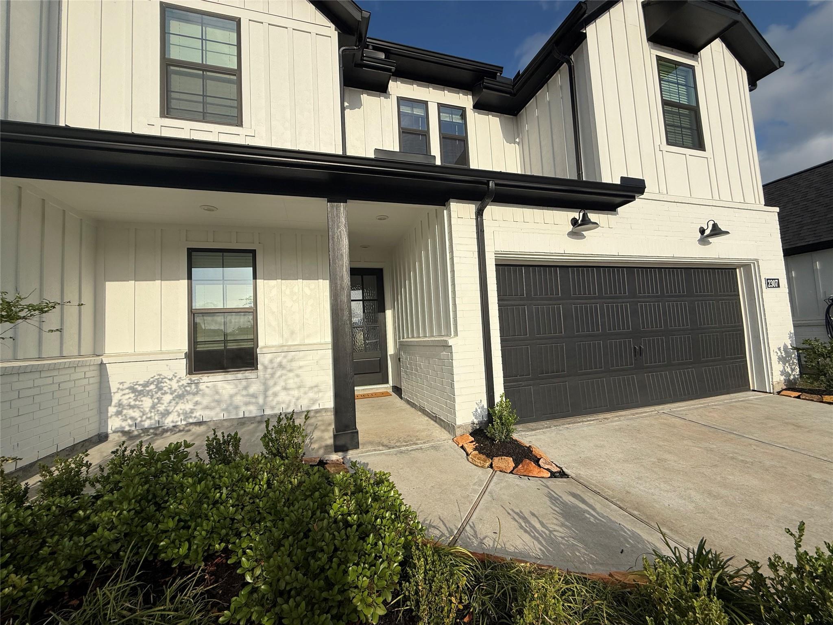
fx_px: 337
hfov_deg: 102.1
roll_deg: +3.1
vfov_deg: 85.7
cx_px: 416
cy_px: 312
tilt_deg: +4.3
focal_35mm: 14
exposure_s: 1/3891
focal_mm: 2.22
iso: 50
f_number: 2.2
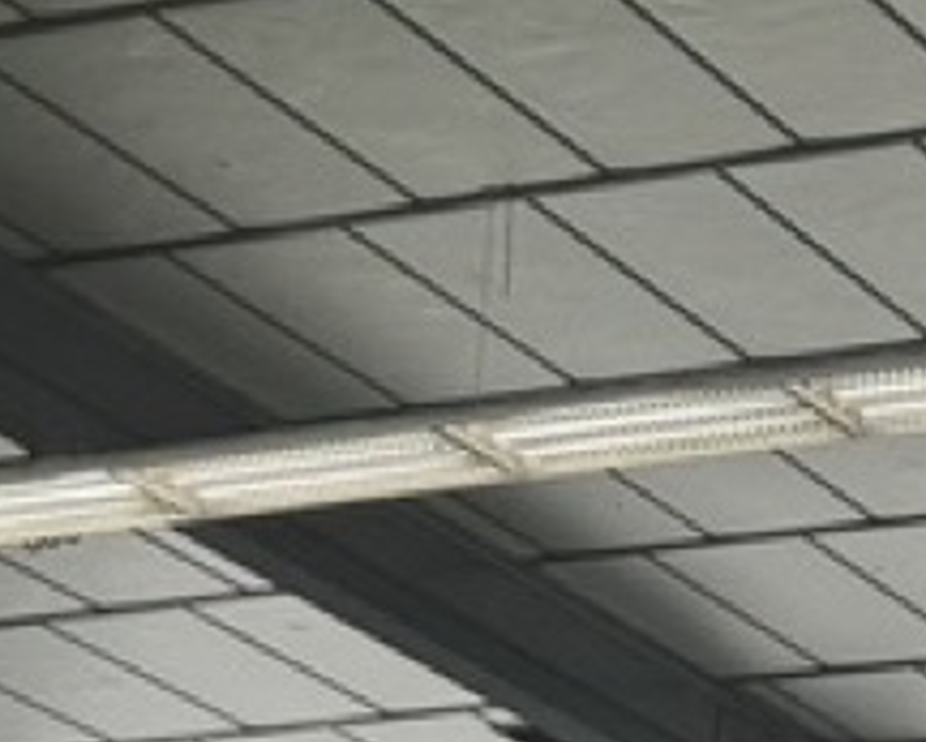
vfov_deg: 9.6
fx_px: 4168
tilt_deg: +10.1
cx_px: 2186
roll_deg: -0.1
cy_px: 1347
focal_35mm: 152
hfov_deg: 10.9
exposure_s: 1/593
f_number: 1.78
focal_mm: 6.86
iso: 80
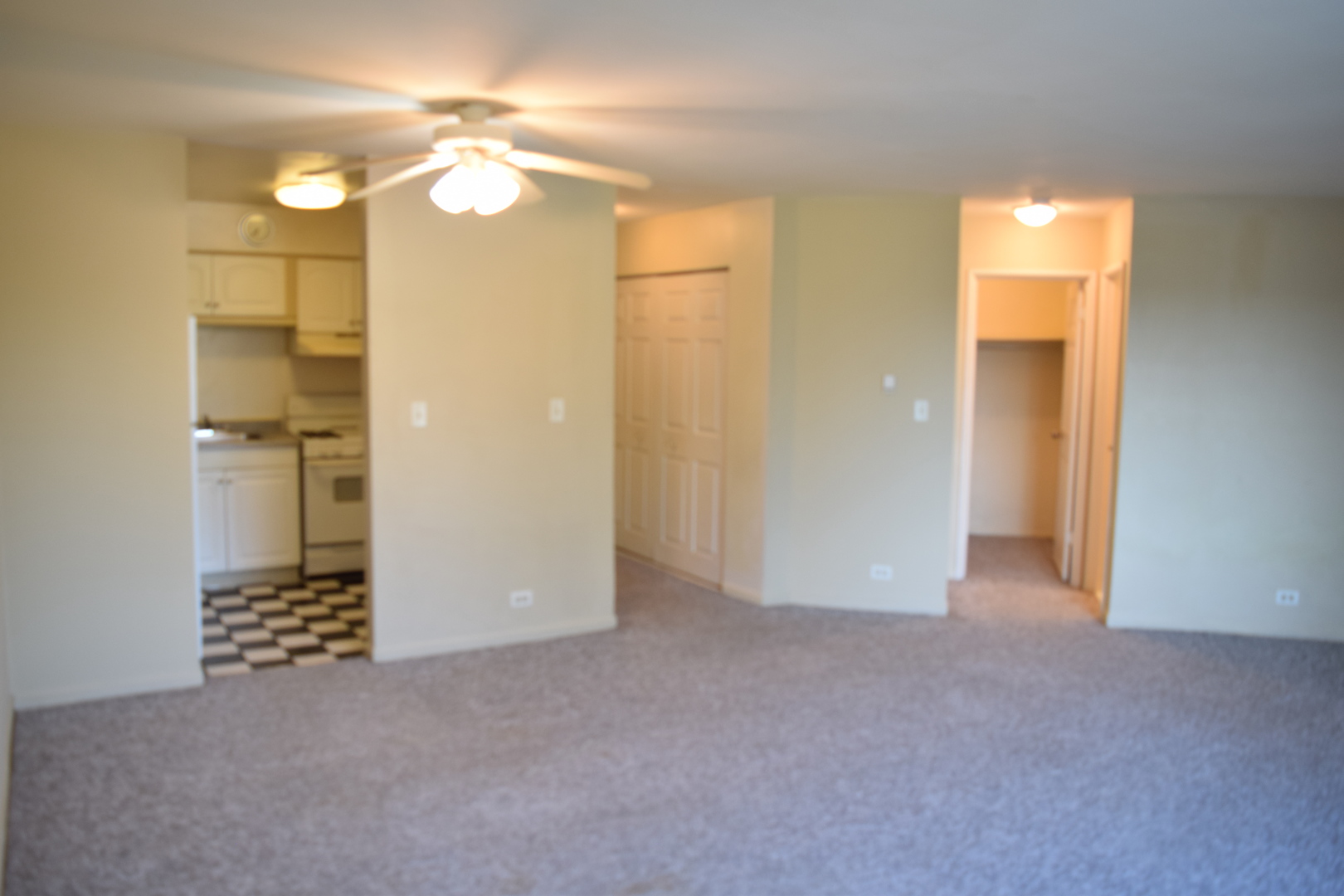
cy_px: 448
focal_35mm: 27
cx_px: 672
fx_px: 1008
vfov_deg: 47.9
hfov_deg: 67.4
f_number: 3.5
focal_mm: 18
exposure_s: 1/30
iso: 400
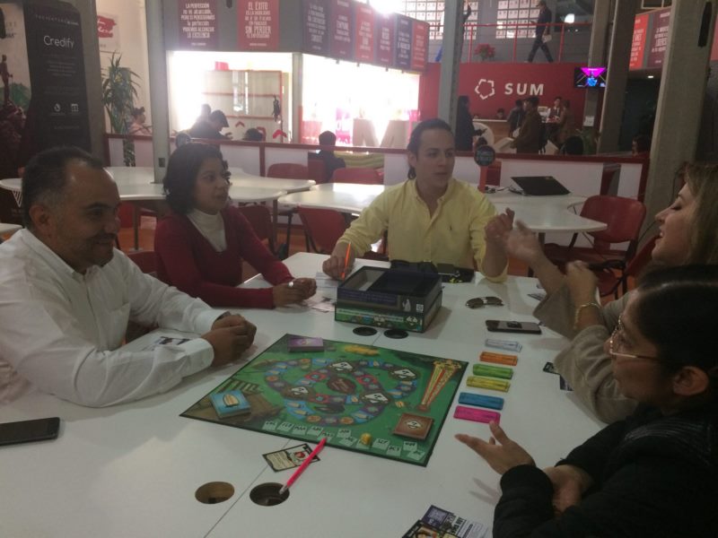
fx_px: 602
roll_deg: -2.1
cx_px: 359
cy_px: 269
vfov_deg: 48.2
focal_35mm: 29
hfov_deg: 61.7
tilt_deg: -15.0
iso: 160
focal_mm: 4.15
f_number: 2.2
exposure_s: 1/30
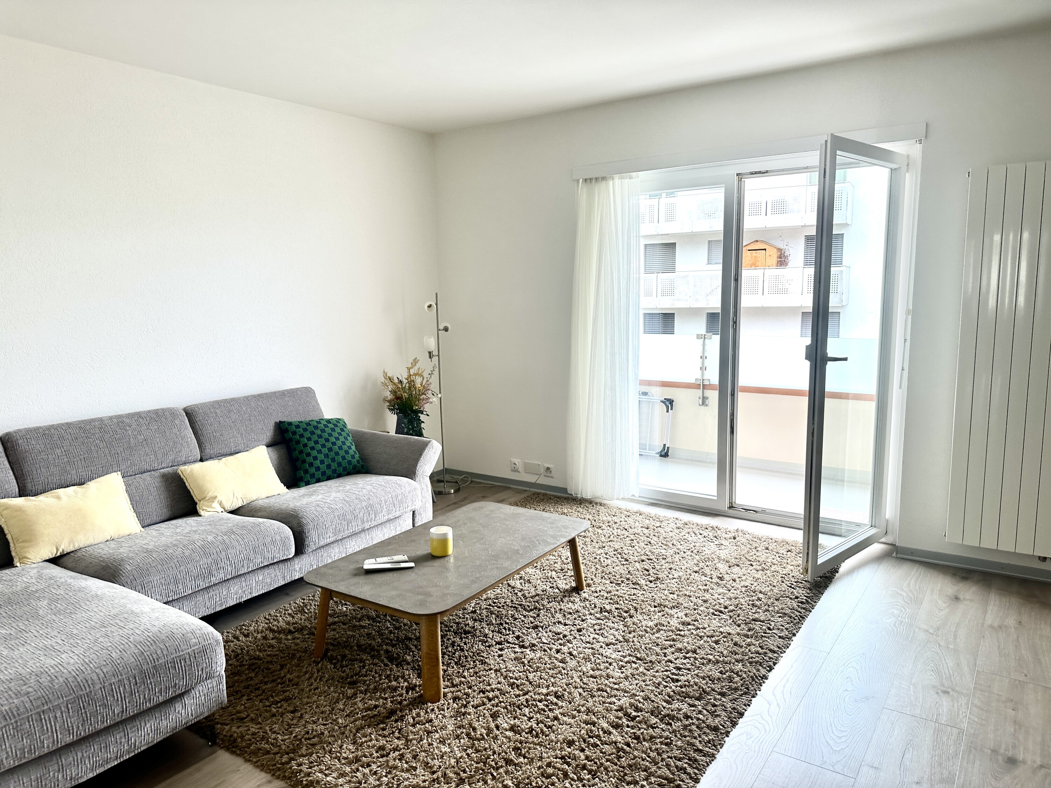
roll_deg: -0.1
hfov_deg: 71.6
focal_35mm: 24
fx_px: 729
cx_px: 526
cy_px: 394
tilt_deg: -6.6
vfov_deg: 56.8
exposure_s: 1/115
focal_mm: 6.86
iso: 50
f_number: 1.78
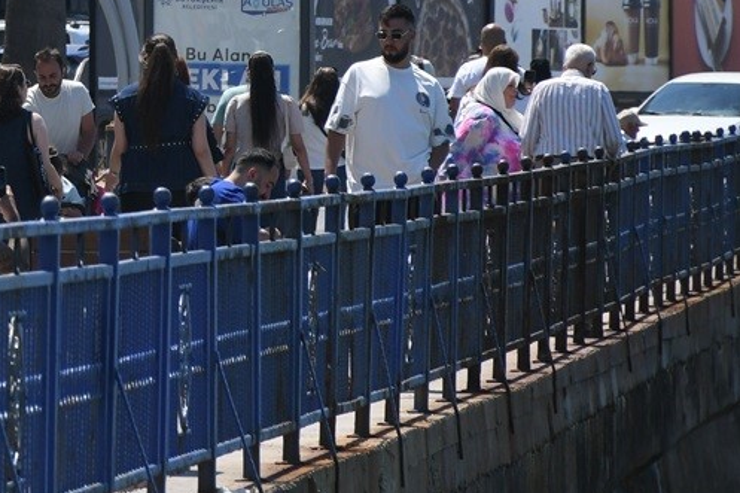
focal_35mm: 546
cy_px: -191
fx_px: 11219
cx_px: -207
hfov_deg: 3.8
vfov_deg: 2.5
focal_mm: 130
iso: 200
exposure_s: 1/1000
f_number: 5.6
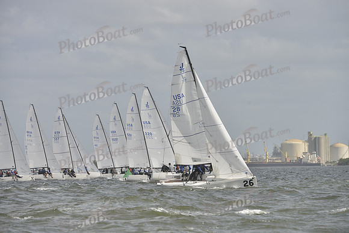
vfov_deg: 5.7
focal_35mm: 240
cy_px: 116
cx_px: 174
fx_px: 2327
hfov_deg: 8.6
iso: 400
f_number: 8
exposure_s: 1/1600
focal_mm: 240
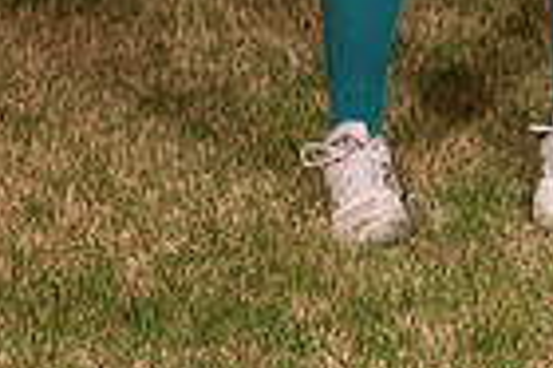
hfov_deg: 10.3
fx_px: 3069
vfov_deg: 6.6
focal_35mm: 200
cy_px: -459
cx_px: 442
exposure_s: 1/320
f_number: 6.3
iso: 800
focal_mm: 62
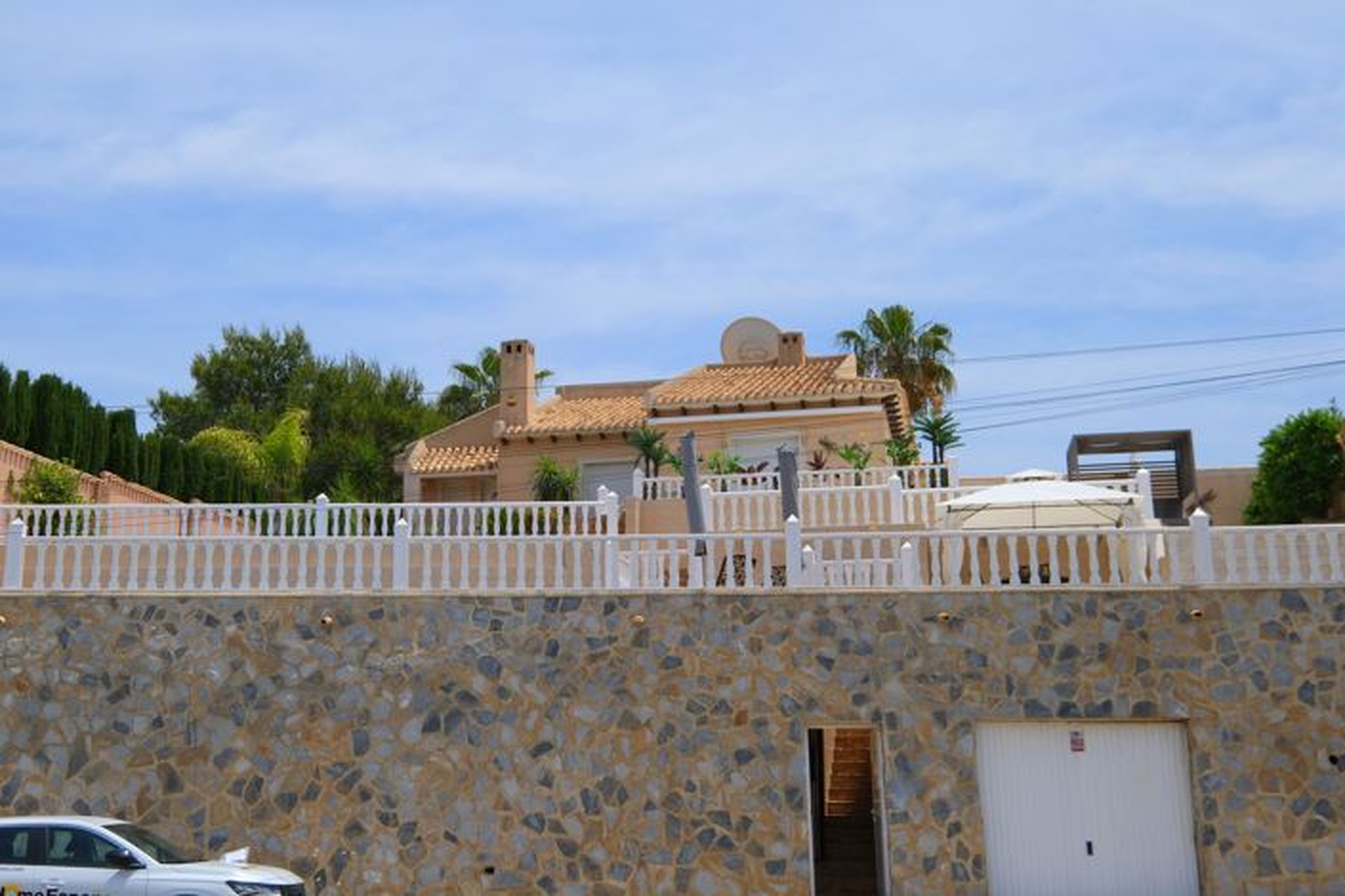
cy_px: 448
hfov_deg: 53.1
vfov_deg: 36.9
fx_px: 1345
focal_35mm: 36
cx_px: 672
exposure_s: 1/640
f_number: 8
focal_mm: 24
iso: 160
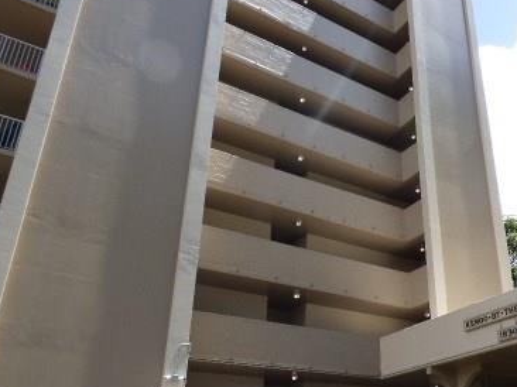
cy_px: 227
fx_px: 522
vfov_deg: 40.5
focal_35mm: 35
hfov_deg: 51.0
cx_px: 370
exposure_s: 1/800
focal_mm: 3.58
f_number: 2.8
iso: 100
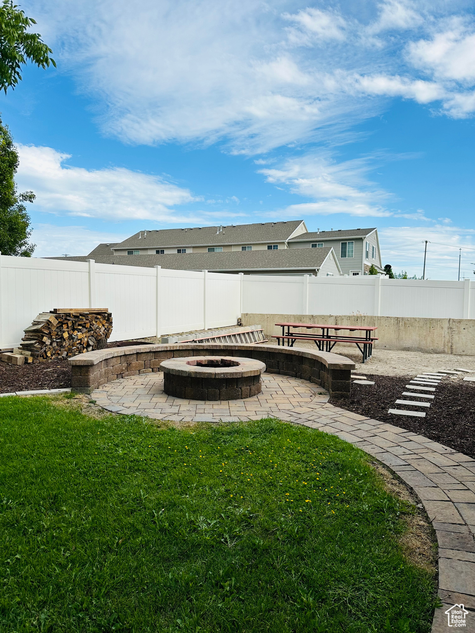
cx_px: 238
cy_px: 316
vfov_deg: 71.6
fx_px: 439
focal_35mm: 24
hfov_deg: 56.8
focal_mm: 6.86
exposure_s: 1/3717
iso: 80
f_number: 1.78
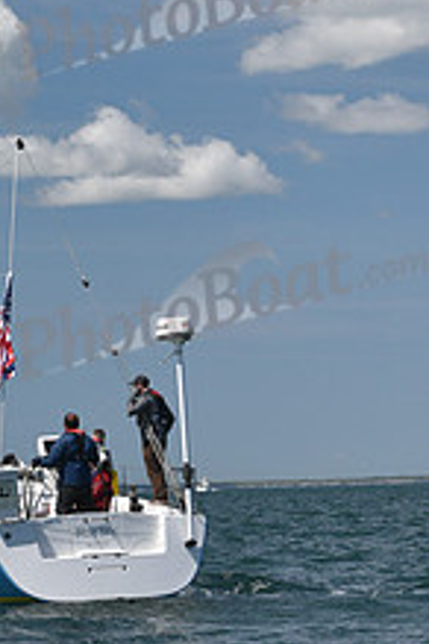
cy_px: -106
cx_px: -137
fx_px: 3307
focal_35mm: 185
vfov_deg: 10.9
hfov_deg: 7.3
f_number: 7.1
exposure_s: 1/800
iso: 320
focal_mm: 70
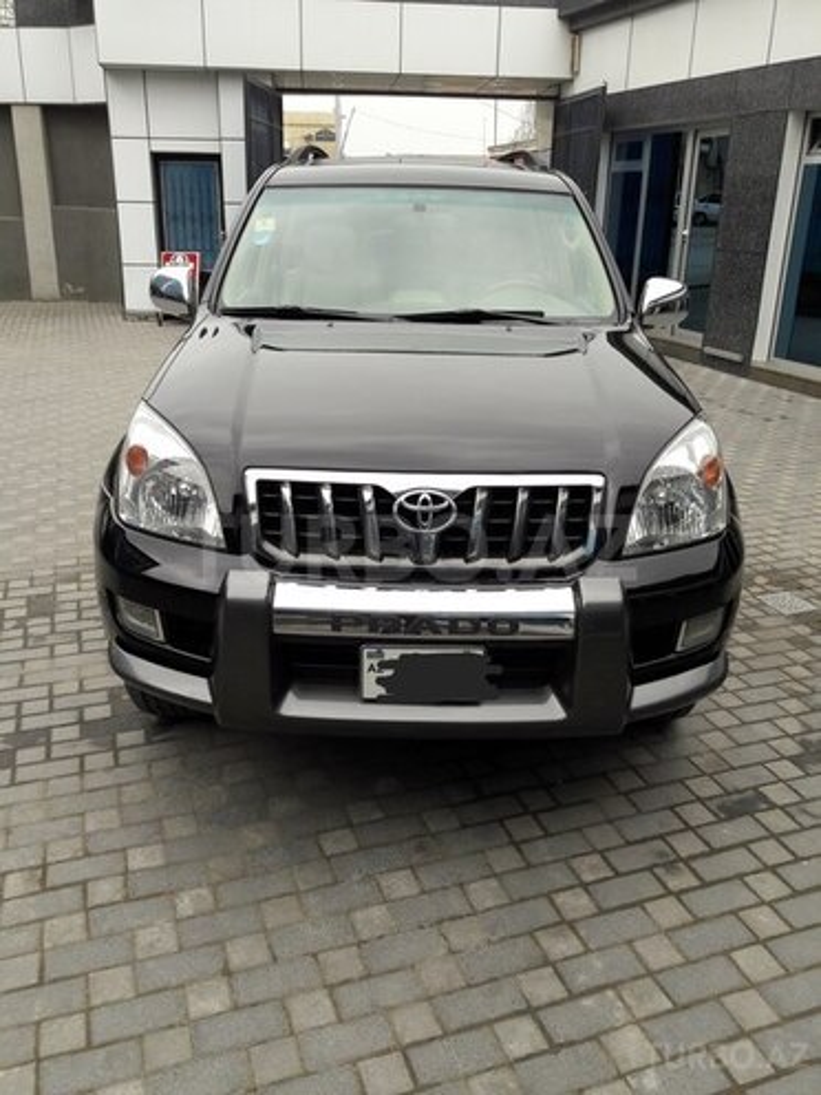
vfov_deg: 63.4
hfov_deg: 49.7
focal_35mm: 28
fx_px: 885
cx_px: 410
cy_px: 548
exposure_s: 1/517
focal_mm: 3.7
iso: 40
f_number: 1.9
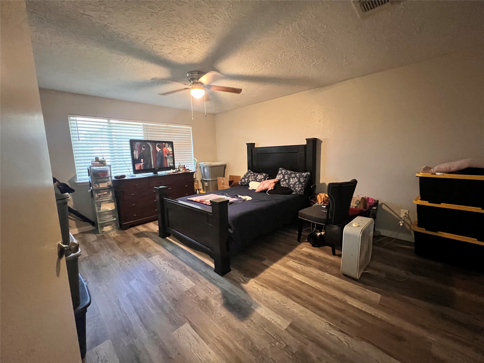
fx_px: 182
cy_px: 182
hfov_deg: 106.2
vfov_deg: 89.9
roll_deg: +2.4
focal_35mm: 13
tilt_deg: -8.7
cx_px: 242
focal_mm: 1.57
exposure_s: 1/30
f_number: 1.8
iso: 1000
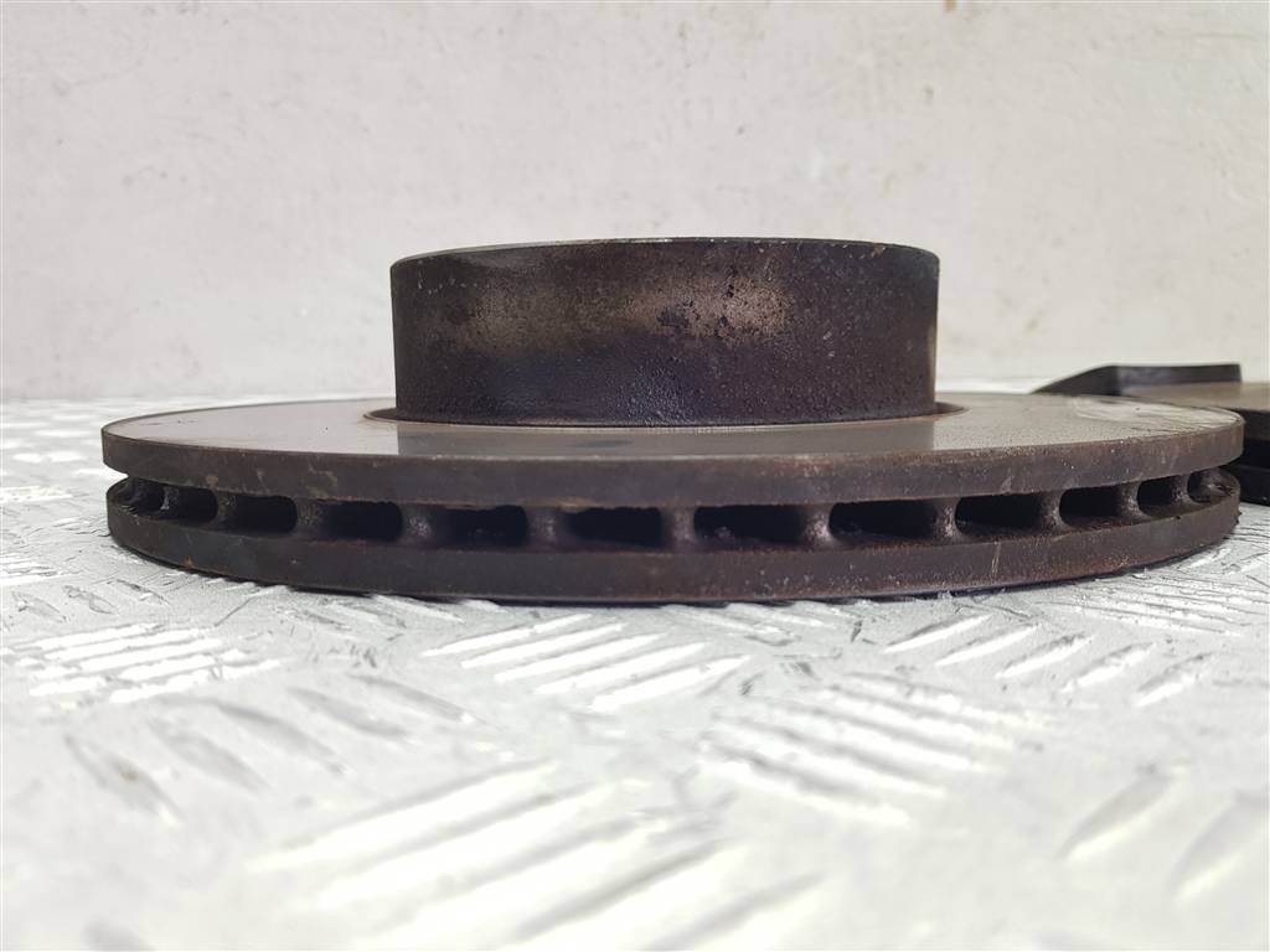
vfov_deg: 53.1
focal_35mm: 26
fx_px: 954
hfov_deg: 67.3
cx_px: 635
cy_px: 476
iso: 64
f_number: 1.7
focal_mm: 4.2
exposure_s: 1/50
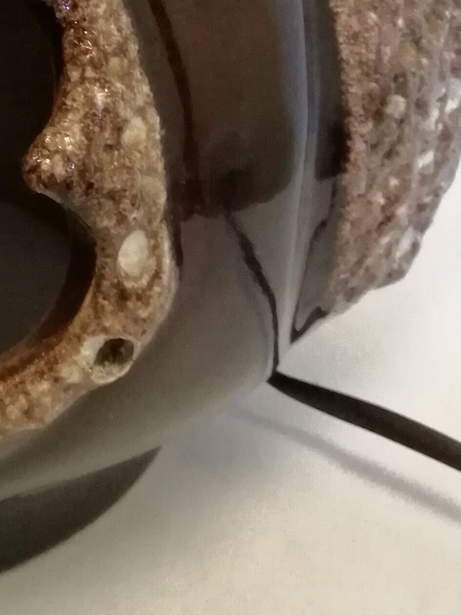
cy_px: -21
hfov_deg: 17.2
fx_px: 1403
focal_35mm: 79
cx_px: -182
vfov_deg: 23.5
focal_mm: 2.38
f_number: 2.2
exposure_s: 1/100
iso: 200
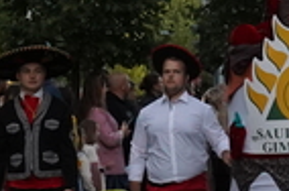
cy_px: 53
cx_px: 294
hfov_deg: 3.9
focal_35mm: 530
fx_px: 4245
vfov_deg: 2.6
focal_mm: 61
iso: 3200
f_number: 5.6
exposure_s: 1/2000
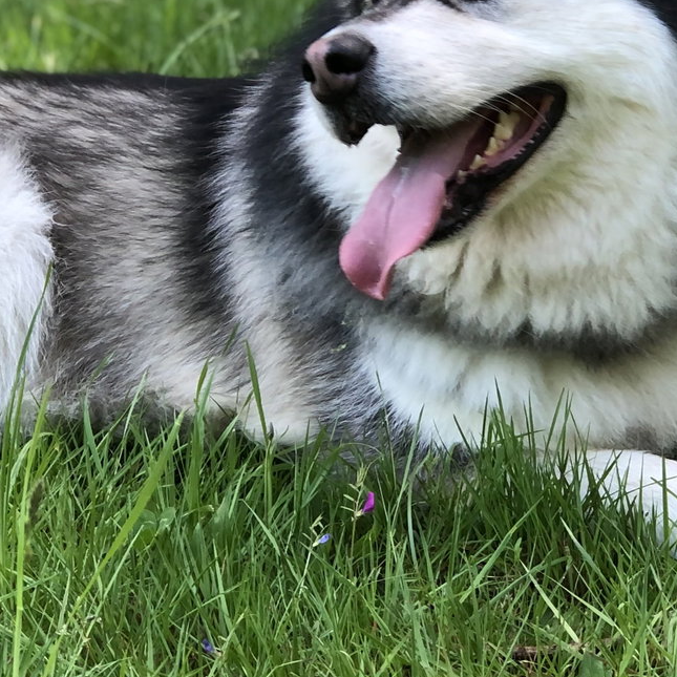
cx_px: 385
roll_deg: +0.3
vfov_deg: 13.9
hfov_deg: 14.0
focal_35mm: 125
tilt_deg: -14.8
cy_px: 197
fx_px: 2766
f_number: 2.8
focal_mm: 6.6
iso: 20
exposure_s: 1/40
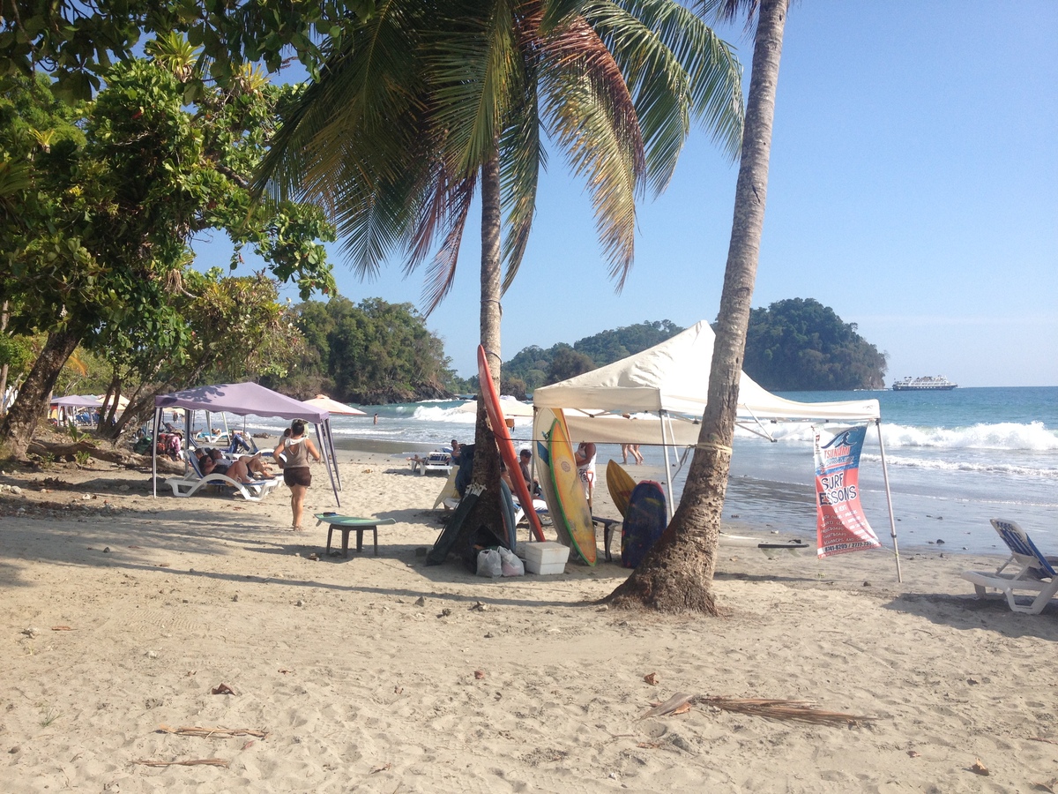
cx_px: 529
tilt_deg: -2.9
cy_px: 397
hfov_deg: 52.6
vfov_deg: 40.7
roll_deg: +1.8
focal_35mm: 35
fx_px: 1070
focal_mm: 4.28
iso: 50
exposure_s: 1/1672
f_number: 2.4
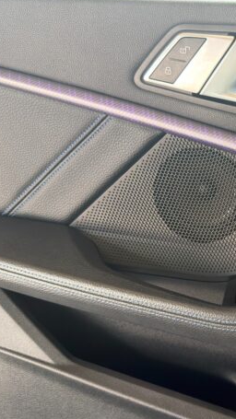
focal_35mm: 46
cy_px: 208
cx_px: 258
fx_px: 512
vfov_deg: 44.6
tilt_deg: -15.5
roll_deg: -0.2
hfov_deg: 24.3
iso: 250
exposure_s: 1/33
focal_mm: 6.76
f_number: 1.78
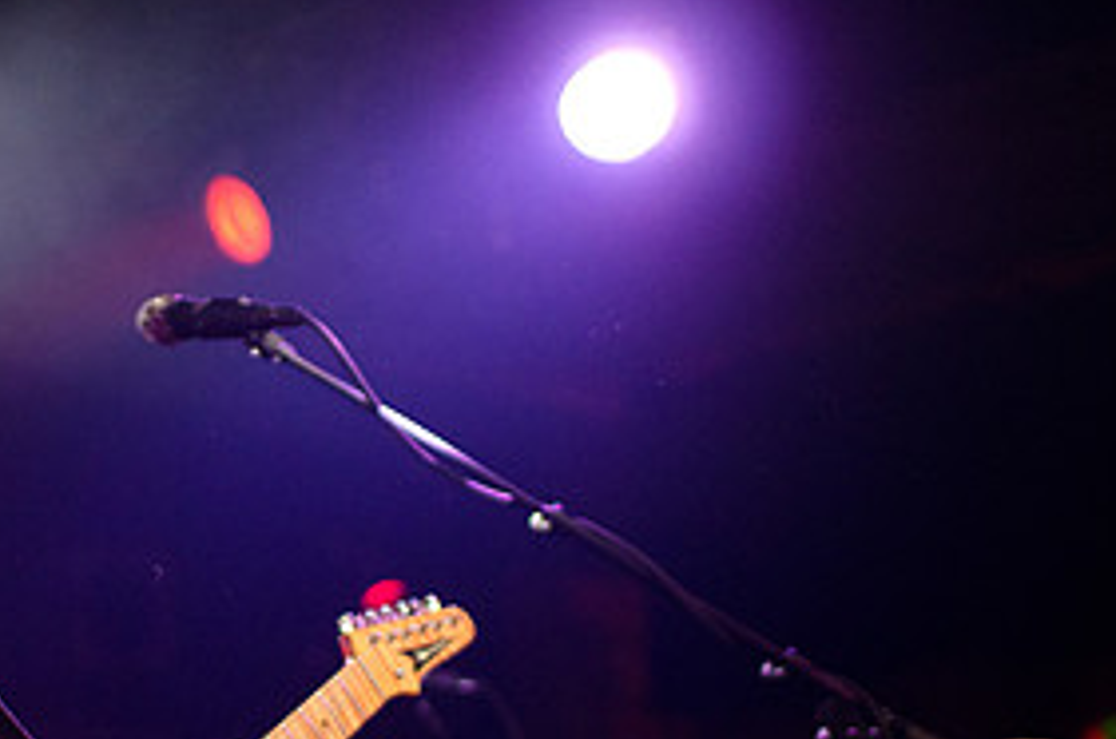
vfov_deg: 14.6
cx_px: 214
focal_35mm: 93
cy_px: 517
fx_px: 2876
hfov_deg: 21.7
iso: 1600
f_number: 1.8
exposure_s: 1/200
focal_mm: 30
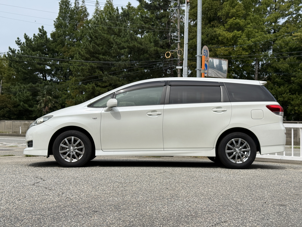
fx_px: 419
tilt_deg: +3.0
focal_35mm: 48
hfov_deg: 39.7
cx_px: 151
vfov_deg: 30.3
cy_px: 114
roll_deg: -0.9
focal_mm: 6.76
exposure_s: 1/6536
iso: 64
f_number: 1.78
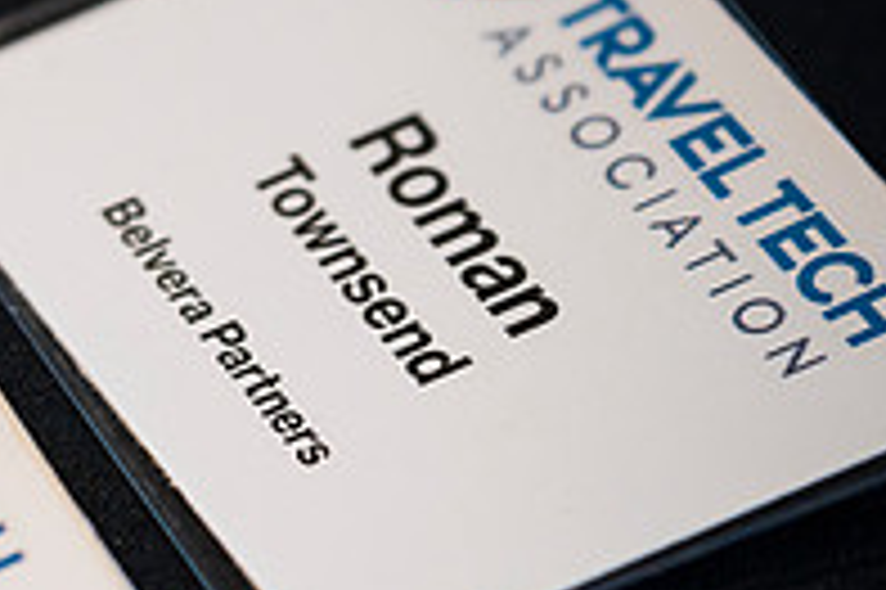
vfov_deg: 3.1
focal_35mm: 442
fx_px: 10869
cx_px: -391
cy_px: 340
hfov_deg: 4.6
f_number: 3.2
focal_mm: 150
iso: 640
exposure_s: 1/200
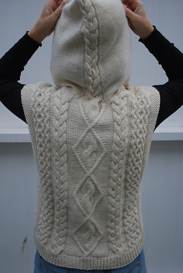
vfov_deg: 35.0
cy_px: 136
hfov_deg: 23.8
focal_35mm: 57
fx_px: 434
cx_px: 92
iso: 200
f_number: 5.3
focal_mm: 38
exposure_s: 1/80
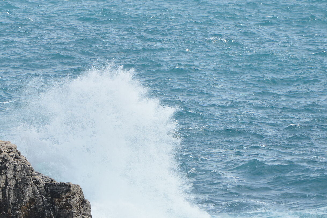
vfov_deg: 4.4
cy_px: 177
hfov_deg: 6.6
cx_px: 120
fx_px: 2814
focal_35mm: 310
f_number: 8
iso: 100
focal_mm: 105
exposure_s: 1/250
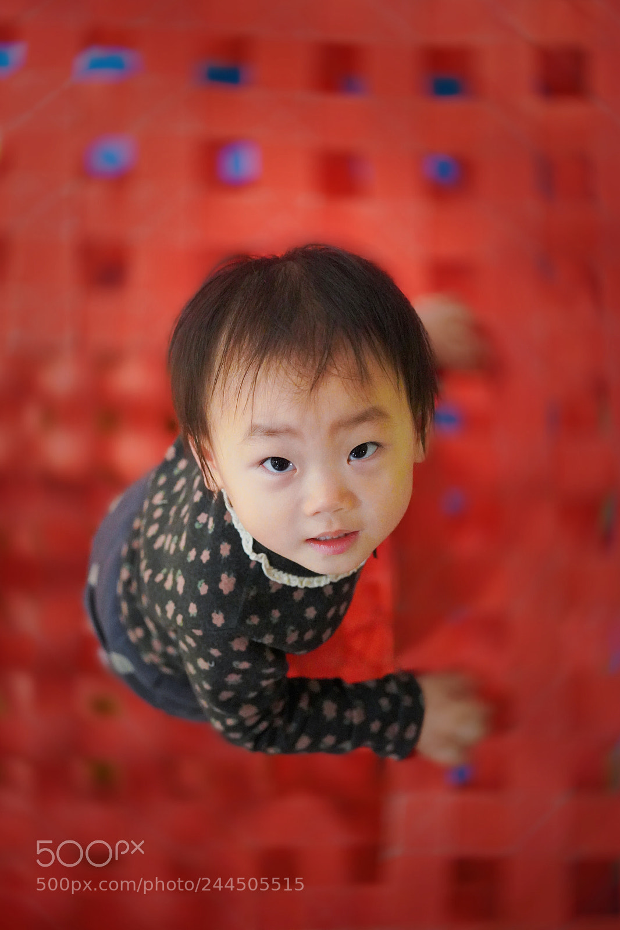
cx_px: 310
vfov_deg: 36.3
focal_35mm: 55
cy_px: 465
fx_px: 1421
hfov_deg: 24.6
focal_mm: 55
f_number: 3.2
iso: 12800
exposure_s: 1/160
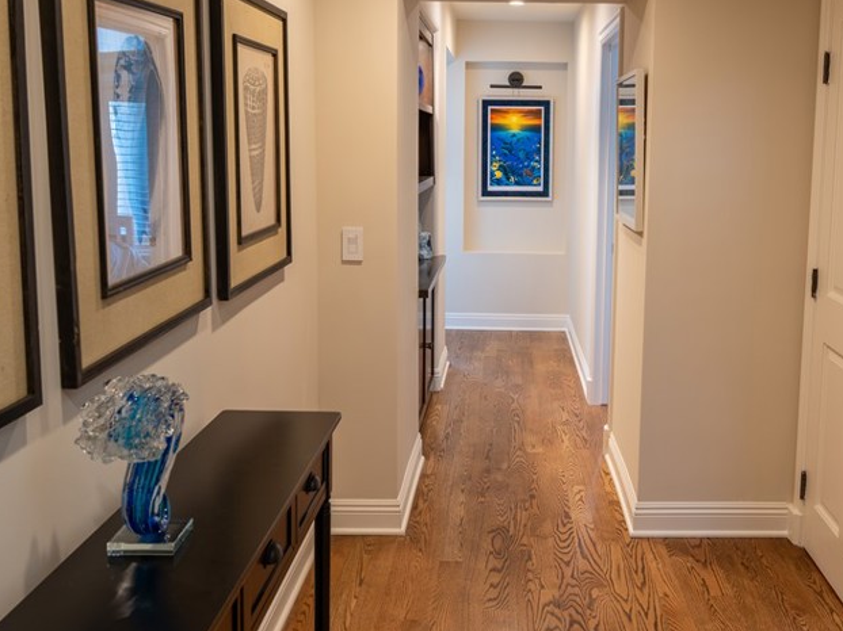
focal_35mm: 38
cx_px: 515
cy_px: 253
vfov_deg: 37.6
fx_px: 925
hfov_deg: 48.6
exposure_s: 1/30
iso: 100
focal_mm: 24
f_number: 6.3
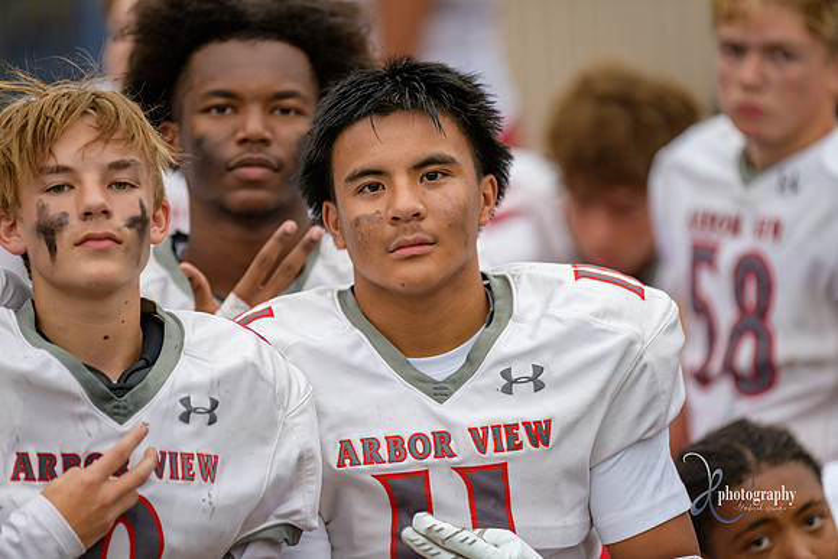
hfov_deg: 6.9
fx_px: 6985
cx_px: 419
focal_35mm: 300
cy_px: 280
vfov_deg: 4.6
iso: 560
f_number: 2.8
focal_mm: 300
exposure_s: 1/500
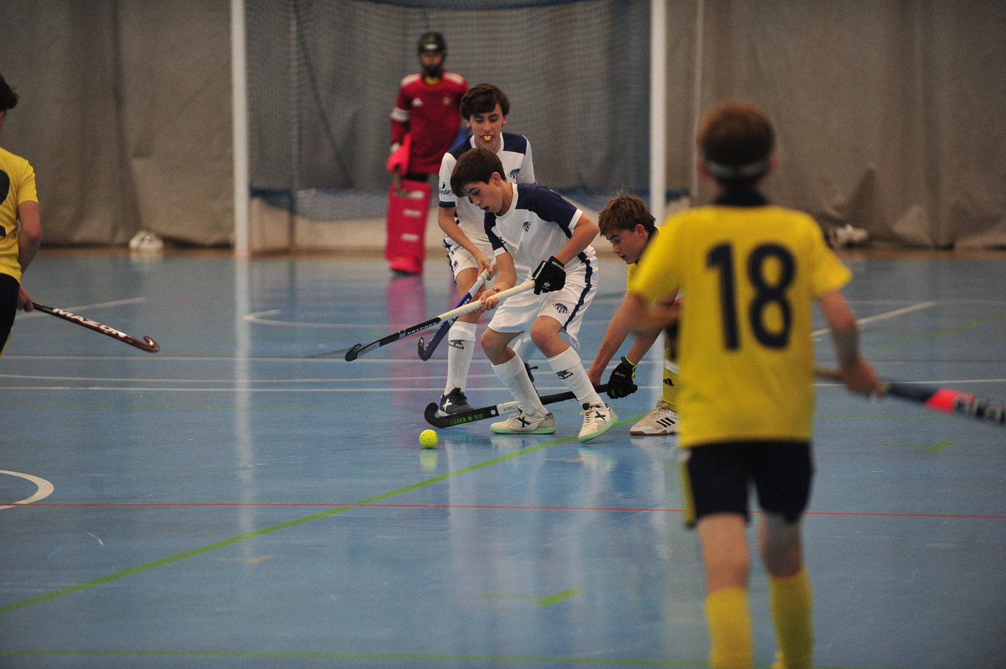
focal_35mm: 200
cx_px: 503
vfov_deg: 6.9
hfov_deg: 10.3
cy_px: 334
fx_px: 5586
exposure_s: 1/640
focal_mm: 200
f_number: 2.8
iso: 3200
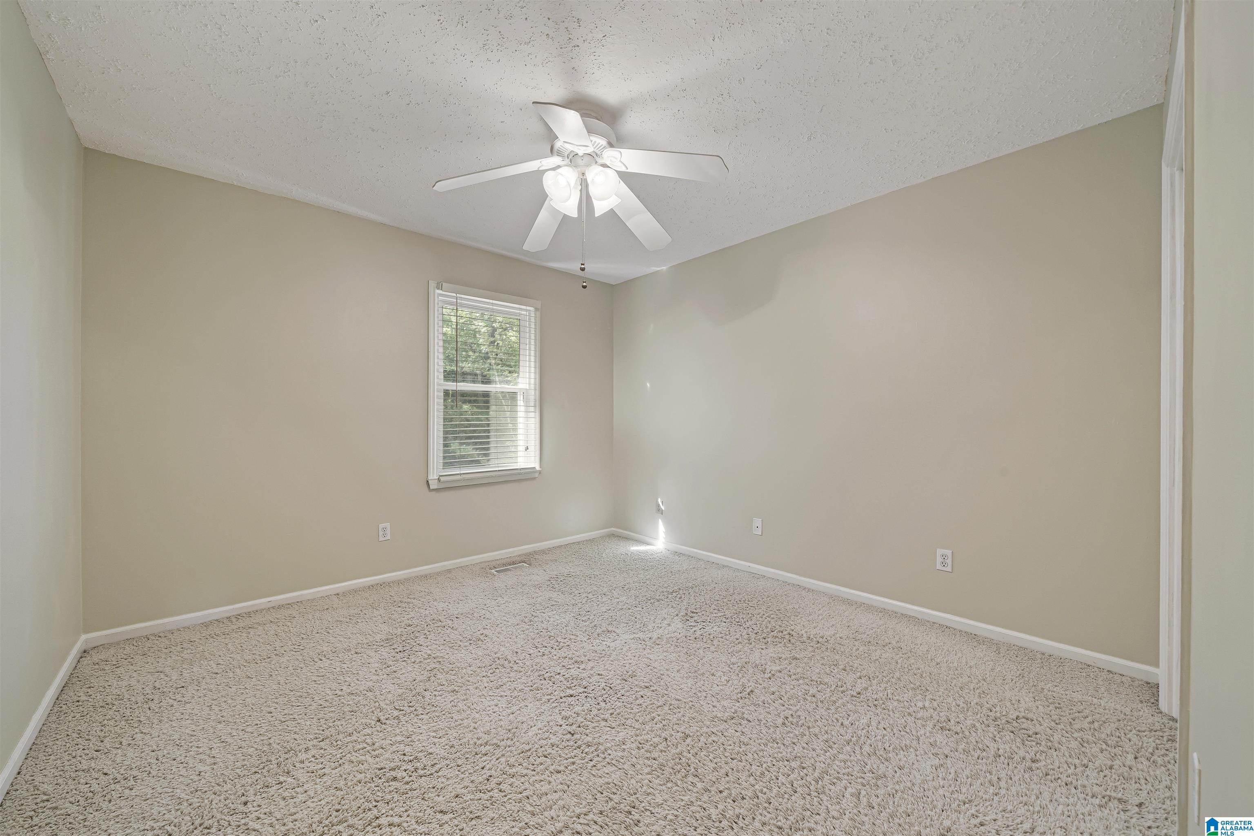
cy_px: 418
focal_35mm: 13
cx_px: 627
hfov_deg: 108.3
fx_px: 453
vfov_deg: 85.4
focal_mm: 13
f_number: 10
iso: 250
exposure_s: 1/1.25
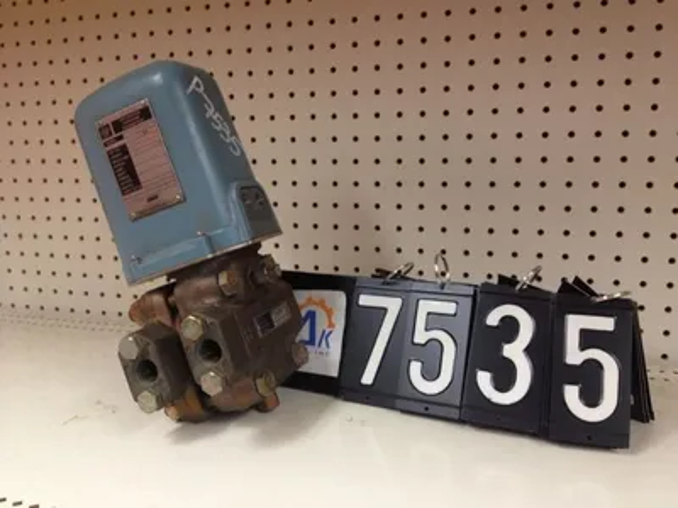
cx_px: 339
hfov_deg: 52.6
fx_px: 686
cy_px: 254
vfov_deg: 40.7
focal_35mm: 35
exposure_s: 1/20
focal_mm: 4.28
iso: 80
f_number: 2.4
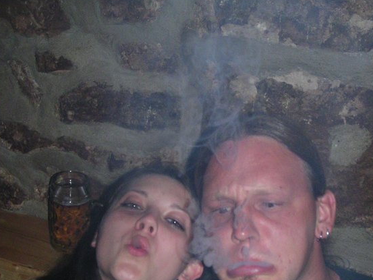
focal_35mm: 55
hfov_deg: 34.9
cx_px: 206
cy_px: 192
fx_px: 593
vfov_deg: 26.4
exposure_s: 1/45
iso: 160
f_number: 2.8
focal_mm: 6
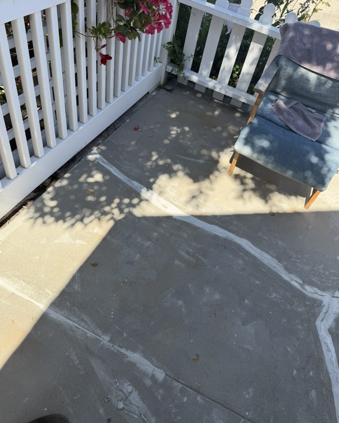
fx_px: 326
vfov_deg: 66.0
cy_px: 198
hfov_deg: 54.9
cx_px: 175
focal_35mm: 26
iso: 100
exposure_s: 1/2232
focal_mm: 6.76
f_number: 1.78
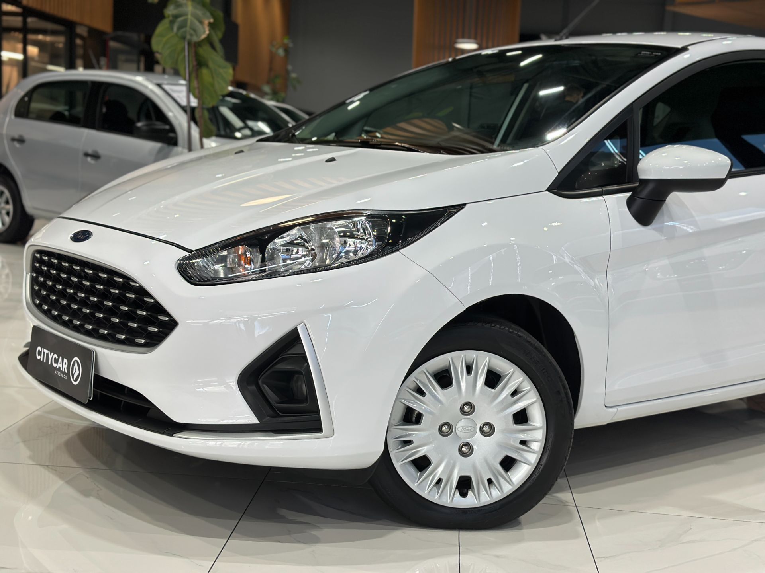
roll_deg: -3.3
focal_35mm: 48
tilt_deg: -7.8
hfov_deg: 39.7
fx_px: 1061
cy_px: 286
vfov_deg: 30.3
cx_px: 382
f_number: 1.78
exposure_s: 1/170
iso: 100
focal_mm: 6.86
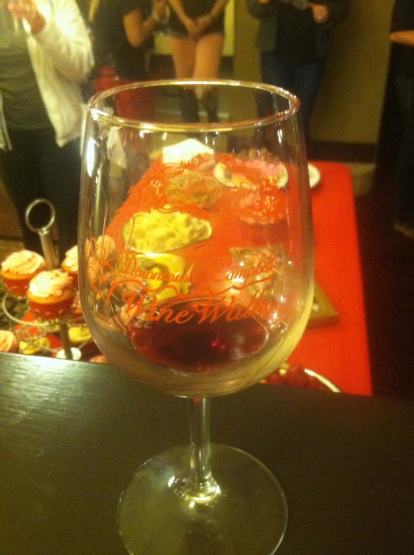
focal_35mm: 35
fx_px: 560
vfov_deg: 52.7
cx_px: 207
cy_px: 278
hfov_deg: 40.6
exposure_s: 1/15
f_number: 2.8
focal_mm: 3.85
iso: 800
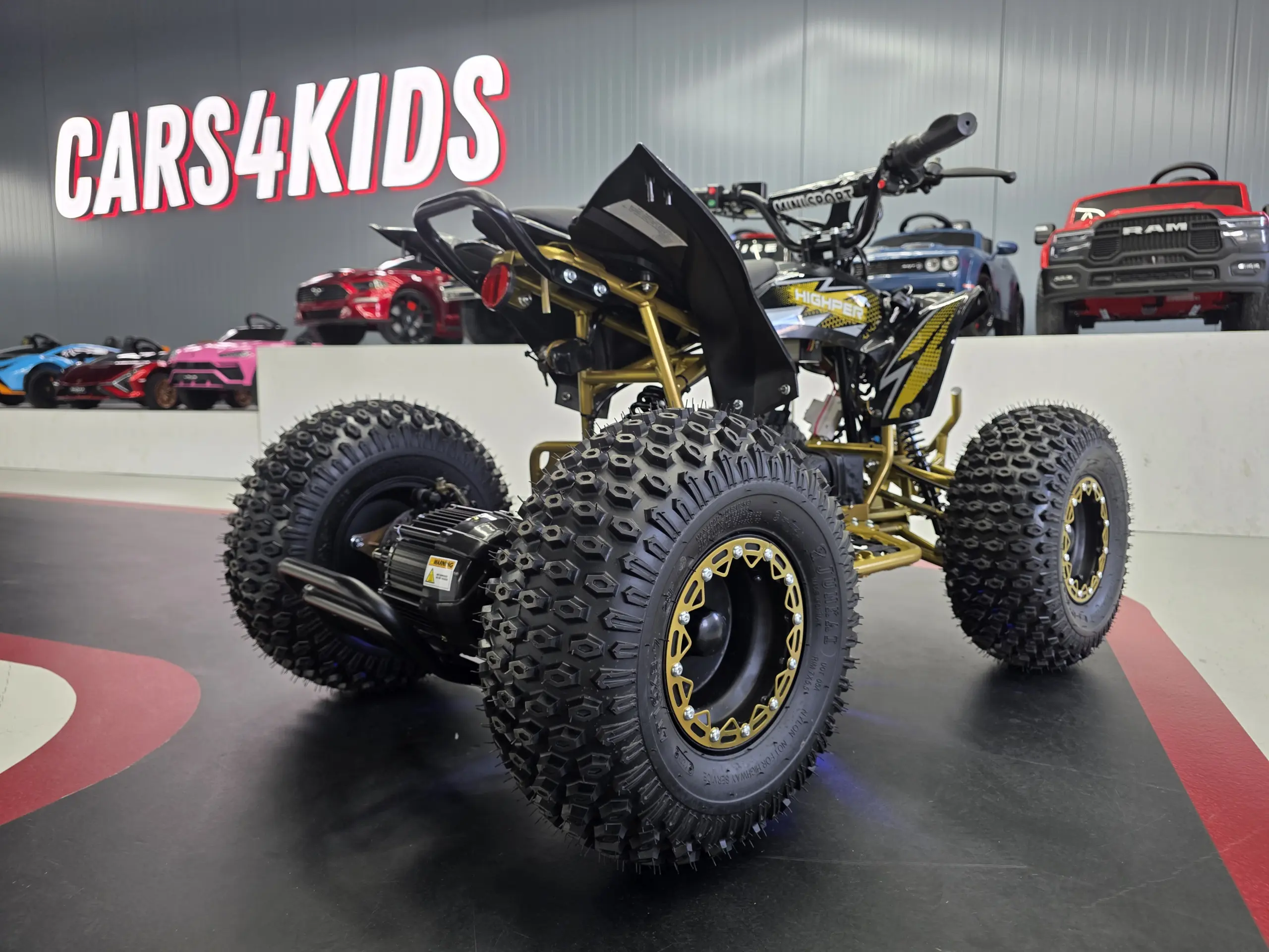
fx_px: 843
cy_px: 476
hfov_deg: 73.9
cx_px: 634
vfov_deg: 58.9
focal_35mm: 23
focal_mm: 6.3
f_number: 1.7
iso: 80
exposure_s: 1/100
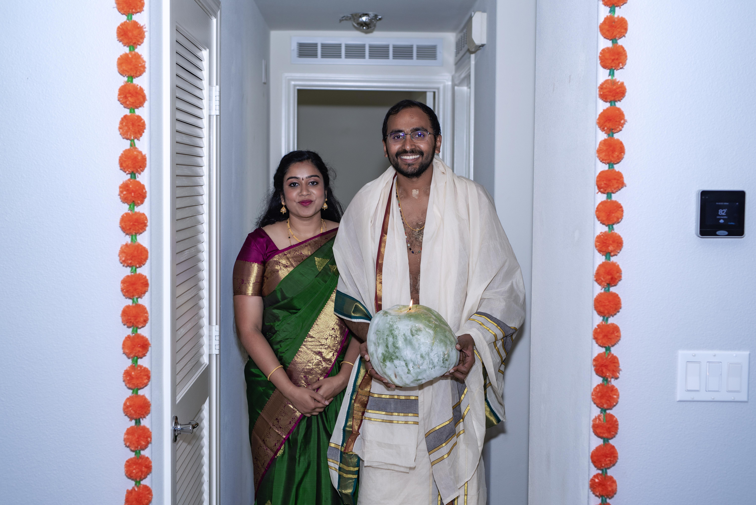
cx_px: 378
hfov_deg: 39.6
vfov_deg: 27.0
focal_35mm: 50
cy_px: 252
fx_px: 1050
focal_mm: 50
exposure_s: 1/200
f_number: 4
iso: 160
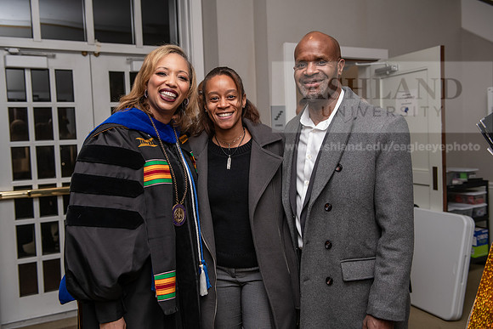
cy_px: 164
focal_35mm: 38
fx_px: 520
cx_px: 246
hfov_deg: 50.7
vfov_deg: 35.1
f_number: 4
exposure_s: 1/160
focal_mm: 38
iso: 800
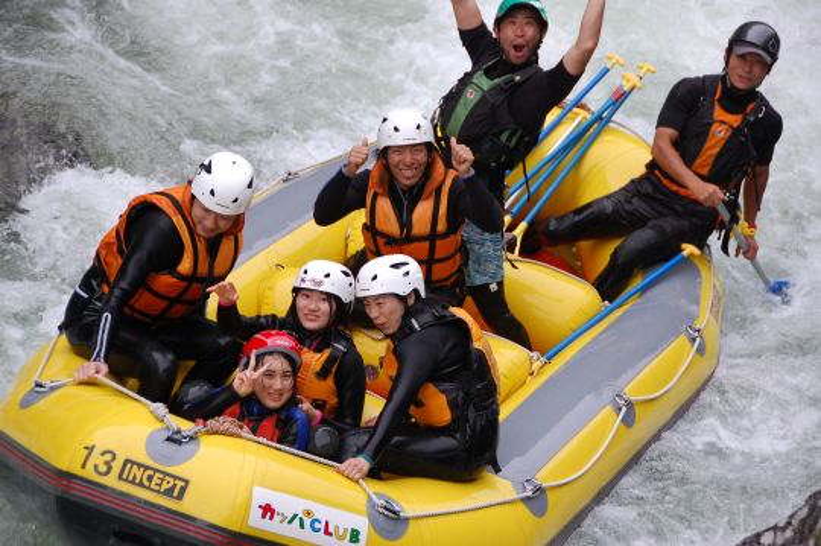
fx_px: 3247
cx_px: 410
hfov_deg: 14.4
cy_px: 273
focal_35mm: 142
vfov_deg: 9.6
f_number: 5.3
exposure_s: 1/320
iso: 800
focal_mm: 95
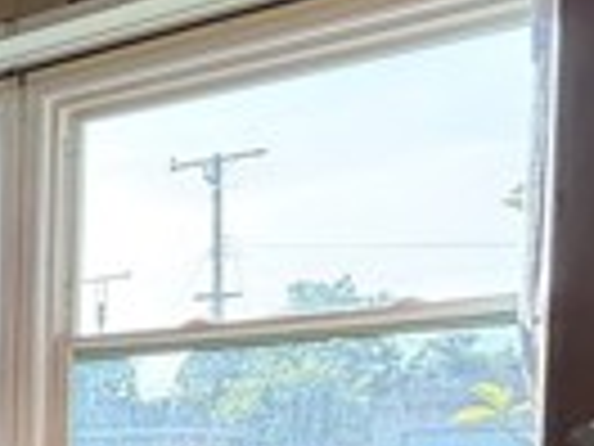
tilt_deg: -2.4
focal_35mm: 68
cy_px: 550
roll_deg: +1.0
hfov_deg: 16.6
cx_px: -729
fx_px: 1167
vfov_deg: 20.1
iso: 200
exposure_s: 1/120
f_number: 2.2
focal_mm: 2.22
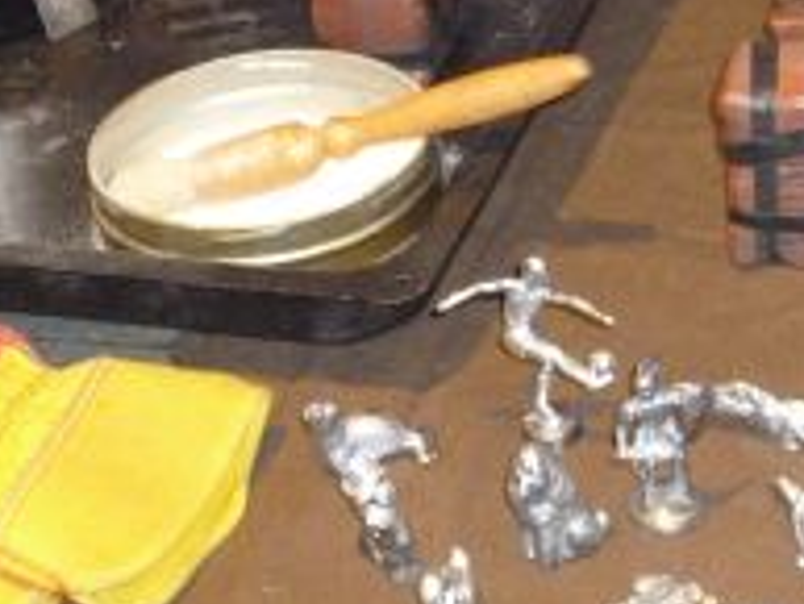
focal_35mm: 143
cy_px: 117
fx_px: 3323
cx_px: 729
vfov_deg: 10.4
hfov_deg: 13.7
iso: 800
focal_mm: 12.3
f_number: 4.5
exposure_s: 1/60
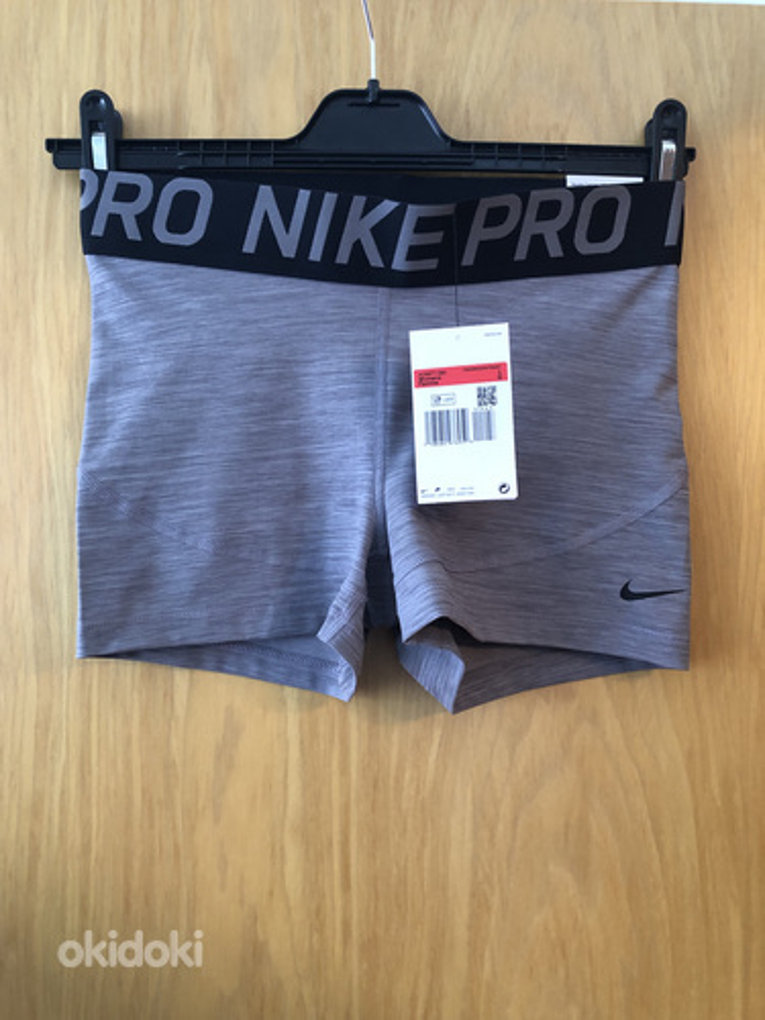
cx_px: 382
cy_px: 510
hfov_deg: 49.7
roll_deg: -0.1
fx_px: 825
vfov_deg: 63.4
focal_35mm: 28
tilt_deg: +3.6
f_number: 1.8
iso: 100
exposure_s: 1/17
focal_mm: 3.99
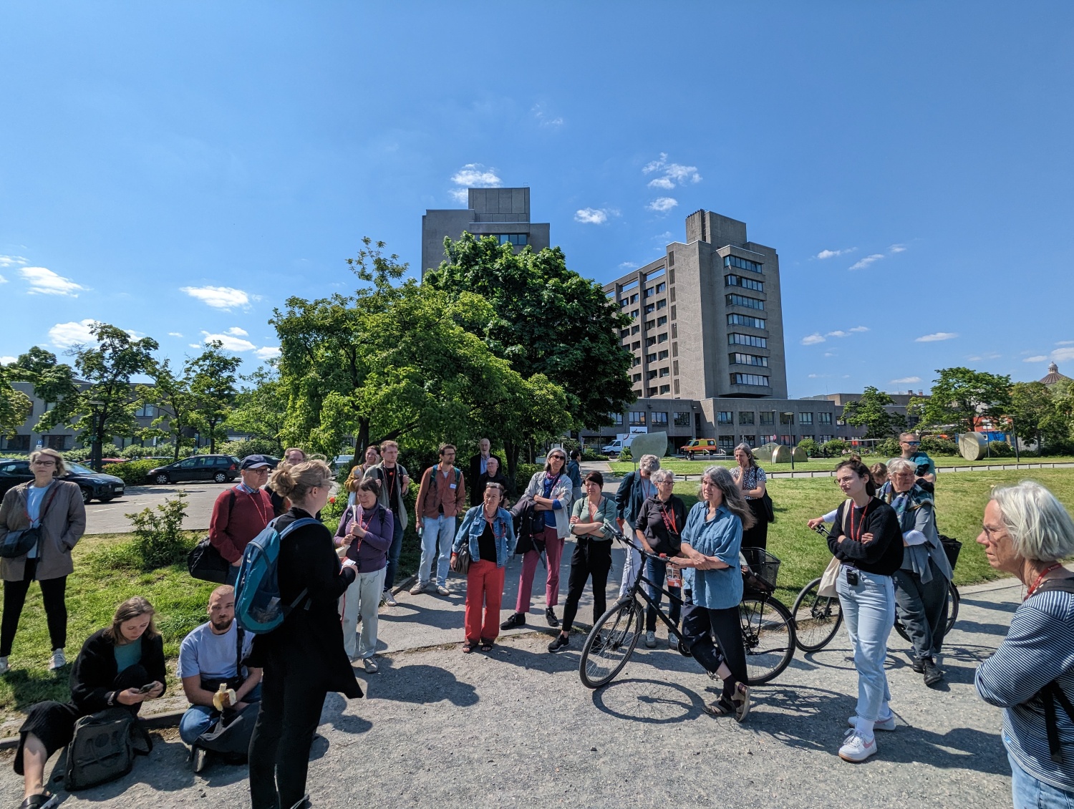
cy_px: 404
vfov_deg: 78.3
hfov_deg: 94.4
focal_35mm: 16
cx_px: 537
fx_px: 497
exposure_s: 1/1862
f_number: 2.2
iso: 53
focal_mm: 2.35
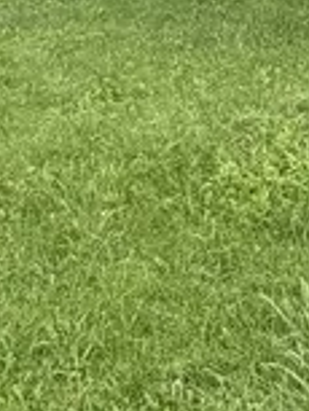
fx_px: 1177
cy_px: -35
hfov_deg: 14.3
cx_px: 419
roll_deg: +1.8
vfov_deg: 19.1
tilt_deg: -14.0
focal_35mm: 99
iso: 40
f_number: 2.2
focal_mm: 2.22
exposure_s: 1/701
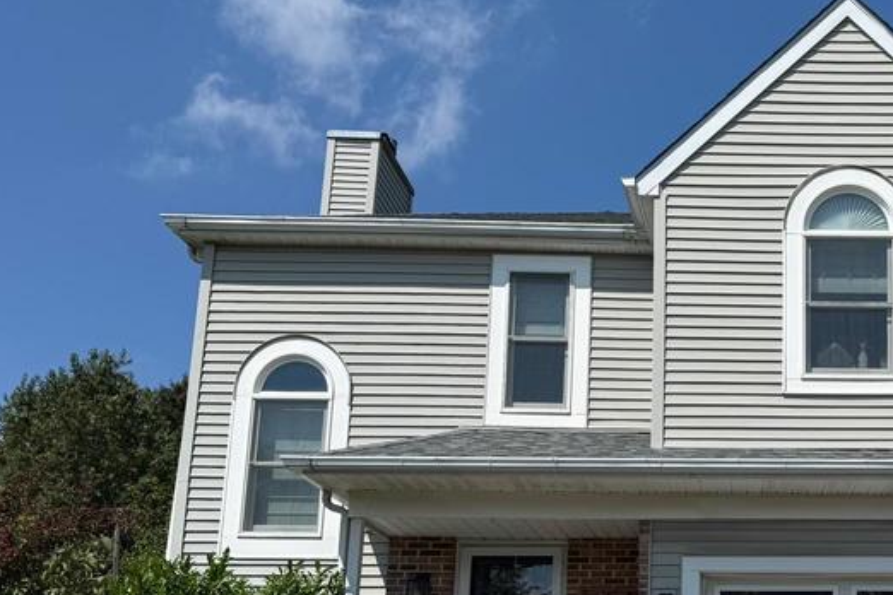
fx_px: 1215
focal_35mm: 49
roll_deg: +0.9
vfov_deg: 26.6
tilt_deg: +11.3
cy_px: 540
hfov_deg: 37.5
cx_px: 814
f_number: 1.78
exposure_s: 1/6711
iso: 80
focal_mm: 6.76
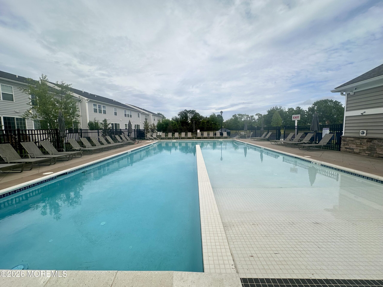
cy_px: 144
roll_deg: +1.3
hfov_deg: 102.1
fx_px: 155
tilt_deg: -4.5
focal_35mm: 14
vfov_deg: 85.7
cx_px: 192
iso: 40
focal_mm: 2.22
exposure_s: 1/1319
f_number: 2.2
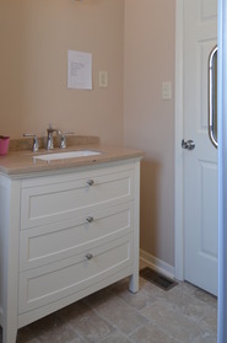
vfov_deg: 57.6
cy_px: 90
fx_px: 294
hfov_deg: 42.2
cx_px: 117
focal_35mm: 31
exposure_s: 1/80
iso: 400
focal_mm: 12
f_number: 4.5
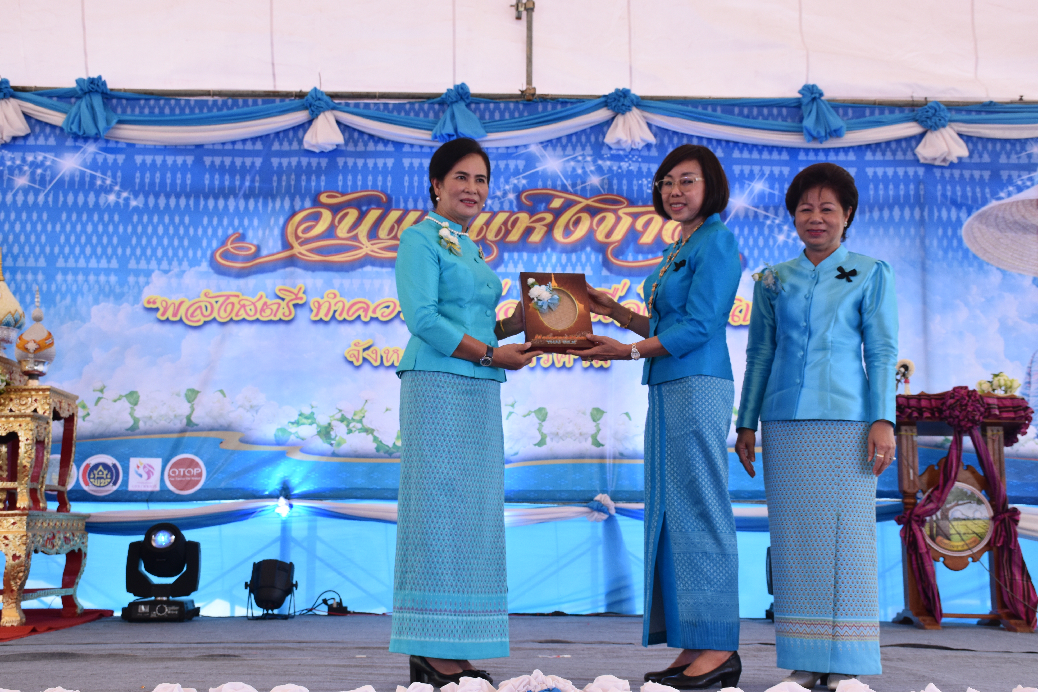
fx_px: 1470
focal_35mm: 51
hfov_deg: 38.9
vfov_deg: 26.5
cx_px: 519
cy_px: 346
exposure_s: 1/250
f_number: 8
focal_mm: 34
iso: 400
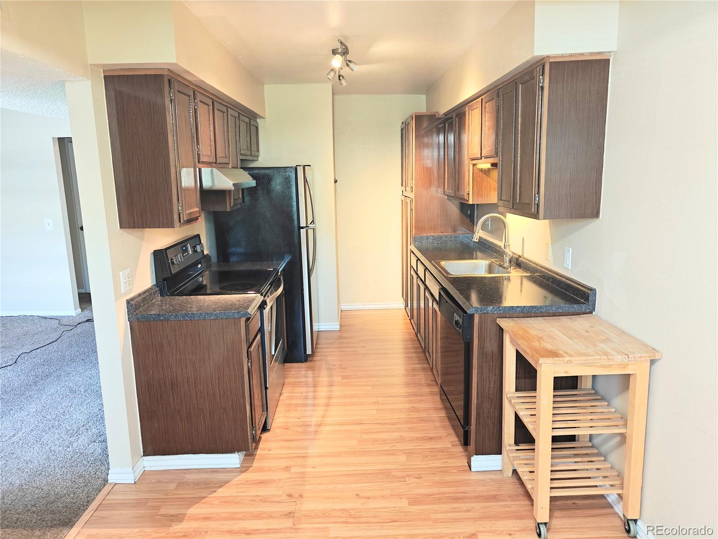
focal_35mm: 24
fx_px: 498
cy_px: 270
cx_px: 359
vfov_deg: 56.8
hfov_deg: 71.6
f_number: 1.8
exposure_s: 1/40
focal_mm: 5.59
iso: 640
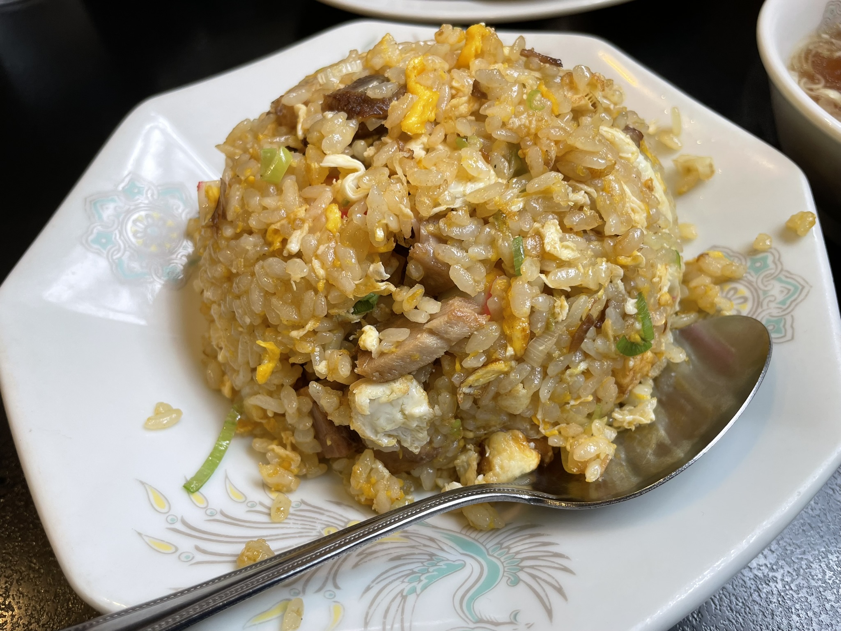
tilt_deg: -54.6
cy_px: 316
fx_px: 632
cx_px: 420
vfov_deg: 53.1
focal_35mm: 26
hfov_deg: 67.3
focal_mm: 4.2
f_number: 1.6
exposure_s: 1/100
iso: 64
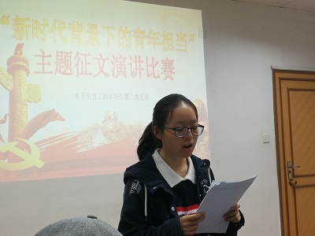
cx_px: 158
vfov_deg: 28.0
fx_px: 473
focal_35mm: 52
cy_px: 118
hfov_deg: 36.8
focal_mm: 3.95
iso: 160
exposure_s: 1/50
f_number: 2.2
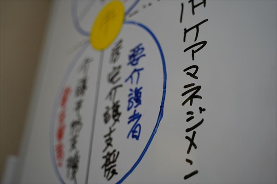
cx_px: 138
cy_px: 92
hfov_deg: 55.8
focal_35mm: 34
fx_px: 262
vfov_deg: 38.9
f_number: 2.8
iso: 125
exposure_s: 1/40
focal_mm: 34
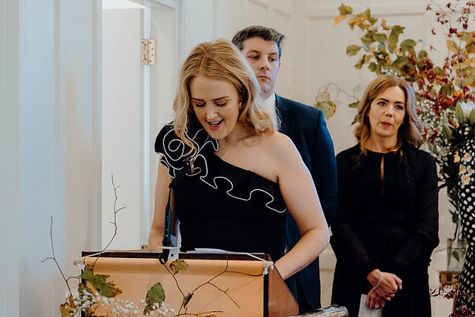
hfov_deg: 19.5
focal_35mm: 105
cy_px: 158
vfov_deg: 13.0
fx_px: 1386
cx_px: 238
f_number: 3.5
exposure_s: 1/160
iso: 2500
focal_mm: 70
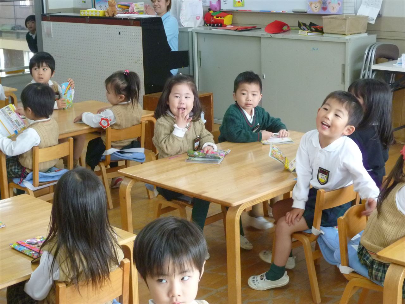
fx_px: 714
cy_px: 152
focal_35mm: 61
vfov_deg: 24.0
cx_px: 202
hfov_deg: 31.7
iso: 400
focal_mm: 10.8
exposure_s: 1/30
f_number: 4.6
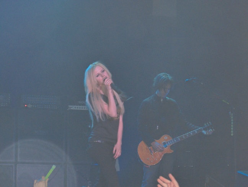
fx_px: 839
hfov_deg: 16.8
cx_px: 124
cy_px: 94
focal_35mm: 117
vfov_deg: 12.7
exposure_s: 1/125
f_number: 4.9
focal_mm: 24
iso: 143
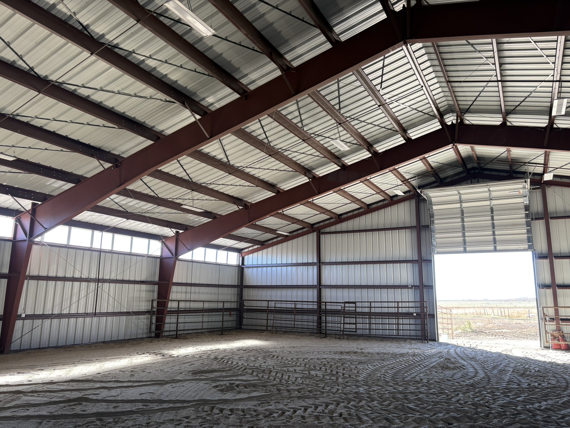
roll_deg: -1.2
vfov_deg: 53.1
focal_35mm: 26
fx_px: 428
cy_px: 214
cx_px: 285
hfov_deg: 67.3
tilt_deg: +11.7
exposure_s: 1/122
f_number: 1.6
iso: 64
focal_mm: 5.96
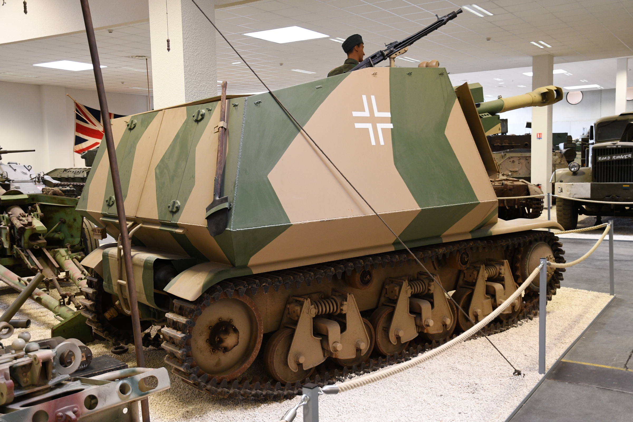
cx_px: 316
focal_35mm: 37
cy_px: 211
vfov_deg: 35.9
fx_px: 651
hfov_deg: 51.9
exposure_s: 1/50
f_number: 3.5
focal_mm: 25
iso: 800
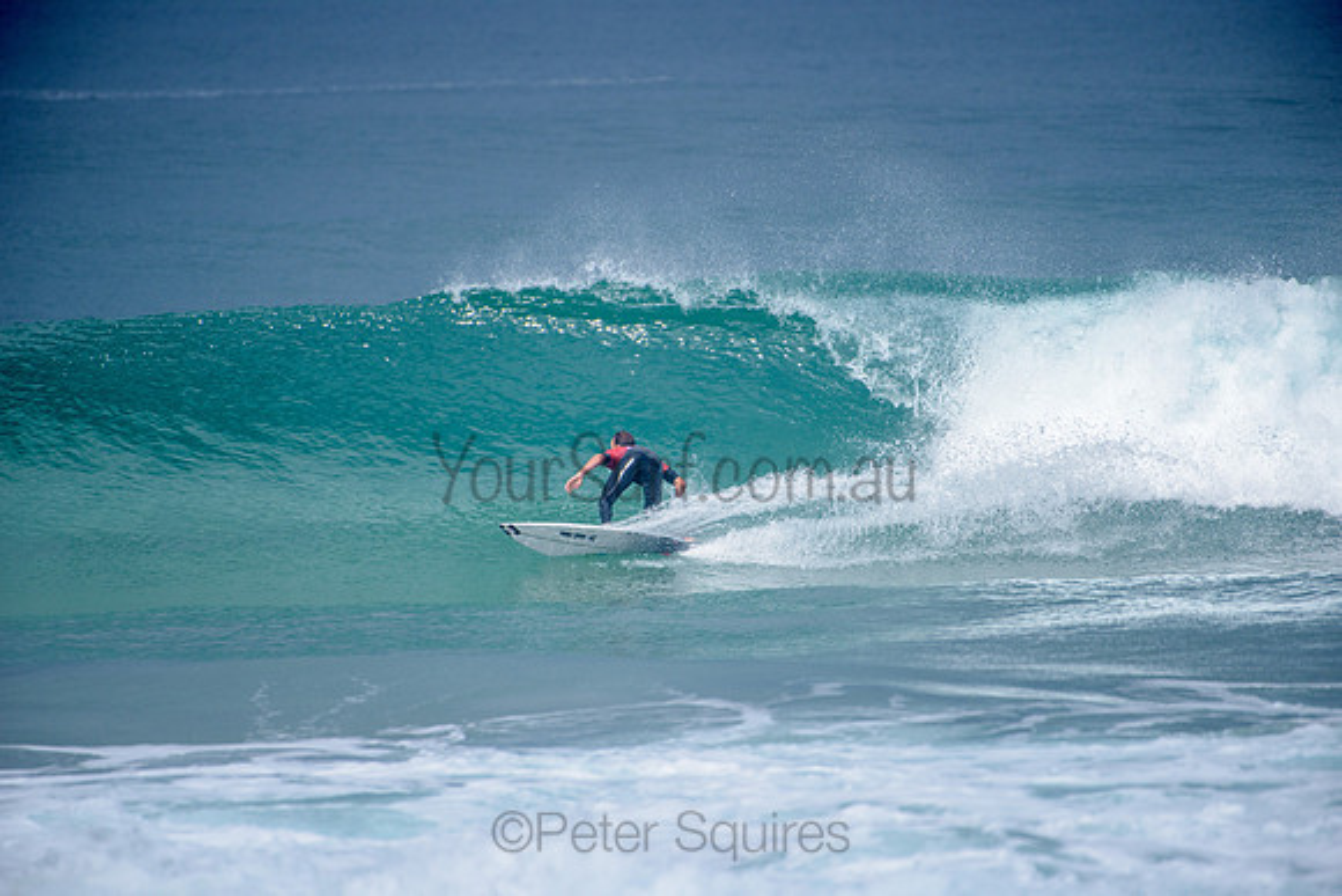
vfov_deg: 2.8
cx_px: 671
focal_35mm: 500
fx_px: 18642
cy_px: 448
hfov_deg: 4.1
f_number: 5.6
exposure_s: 1/2000
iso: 160
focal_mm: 500
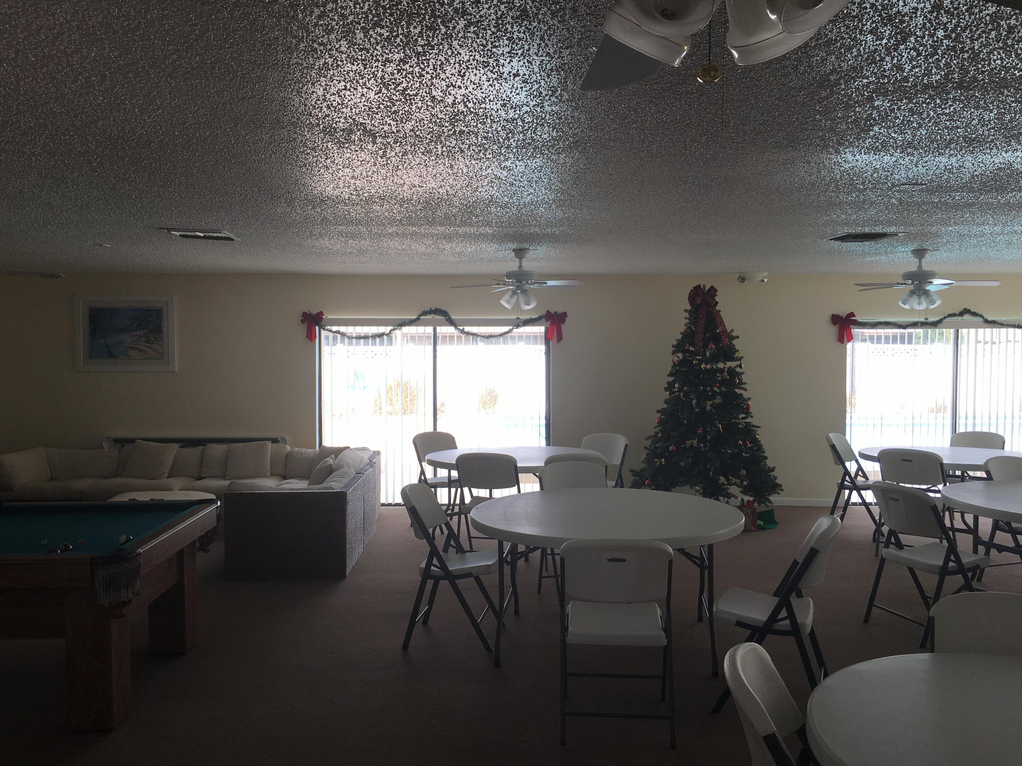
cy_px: 383
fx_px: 856
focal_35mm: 29
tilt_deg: -1.1
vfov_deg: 48.2
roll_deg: +0.1
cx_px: 511
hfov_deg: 61.7
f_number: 2.2
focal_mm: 4.15
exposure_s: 1/175
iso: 25
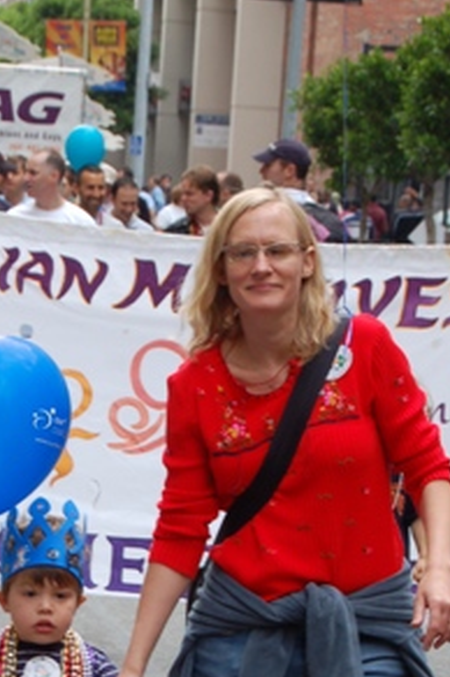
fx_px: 3195
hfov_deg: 8.0
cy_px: 598
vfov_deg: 12.0
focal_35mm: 170
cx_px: 60
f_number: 5.6
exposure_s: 1/125
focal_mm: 55
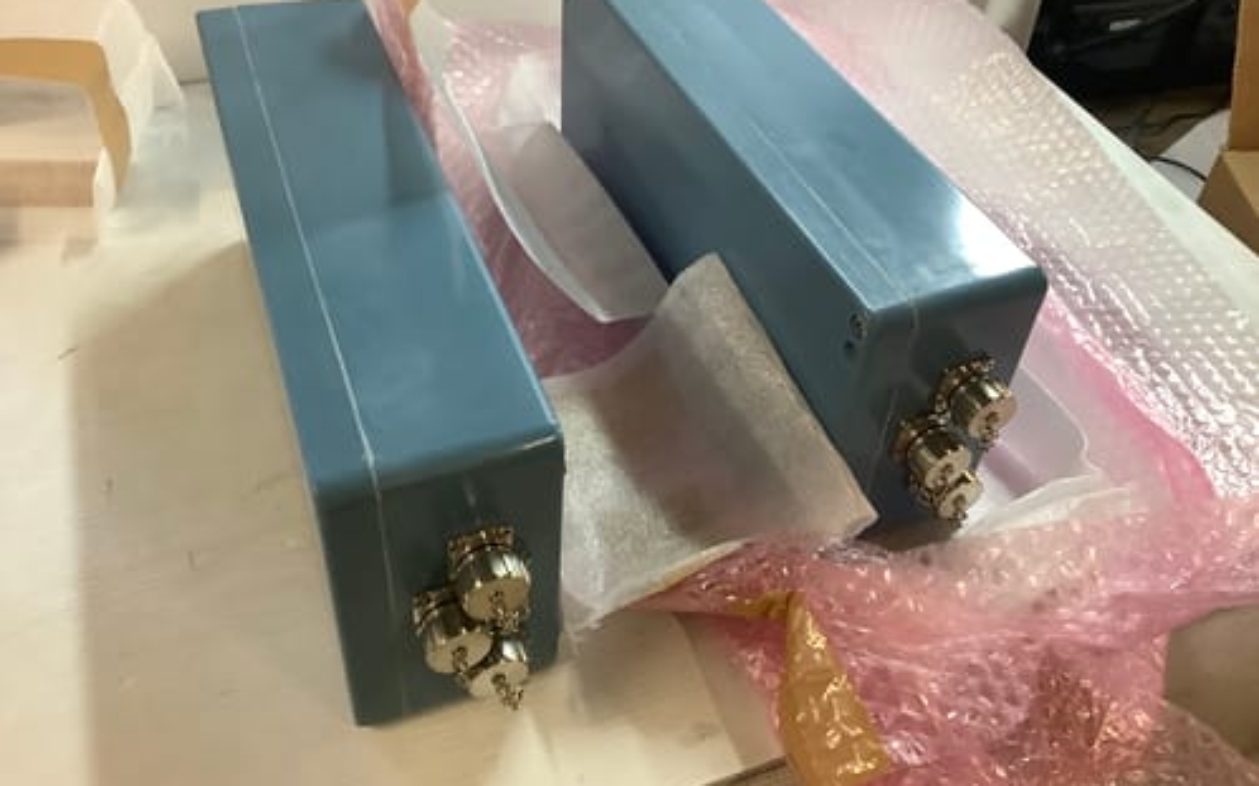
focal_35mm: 33
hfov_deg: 58.2
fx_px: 1132
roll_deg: +0.5
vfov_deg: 38.2
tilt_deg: -40.7
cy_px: 337
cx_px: 630
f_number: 2.4
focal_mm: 3.3
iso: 200
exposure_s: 1/50
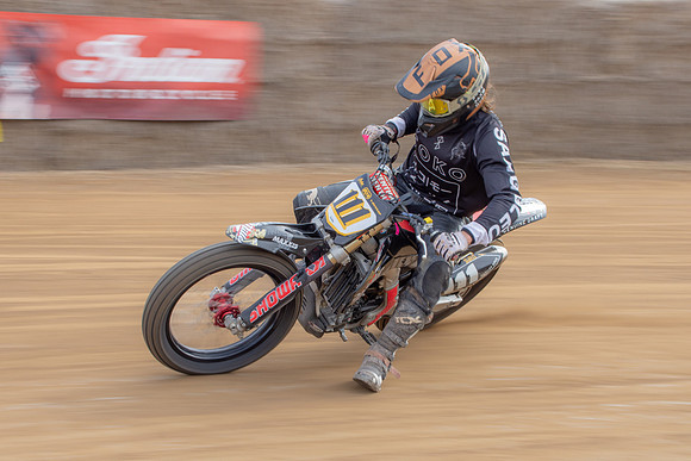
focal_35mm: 103
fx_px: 1968
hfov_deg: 19.9
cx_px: 352
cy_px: 230
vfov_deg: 13.4
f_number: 11
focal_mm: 56
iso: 160
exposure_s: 1/100
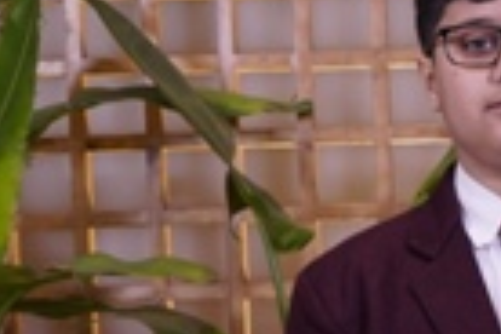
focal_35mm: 136
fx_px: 1893
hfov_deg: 14.8
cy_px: 318
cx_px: 523
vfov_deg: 10.0
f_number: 5
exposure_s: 1/125
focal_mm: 28
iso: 500
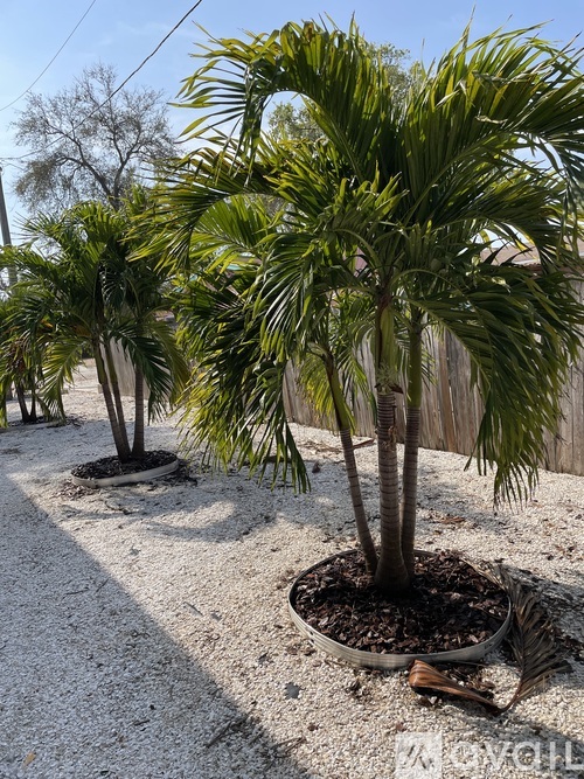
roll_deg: +6.1
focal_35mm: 26
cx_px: 292
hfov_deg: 53.0
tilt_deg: -6.7
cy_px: 390
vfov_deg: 67.3
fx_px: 585
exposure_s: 1/3401
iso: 50
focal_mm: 4.2
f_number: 1.6
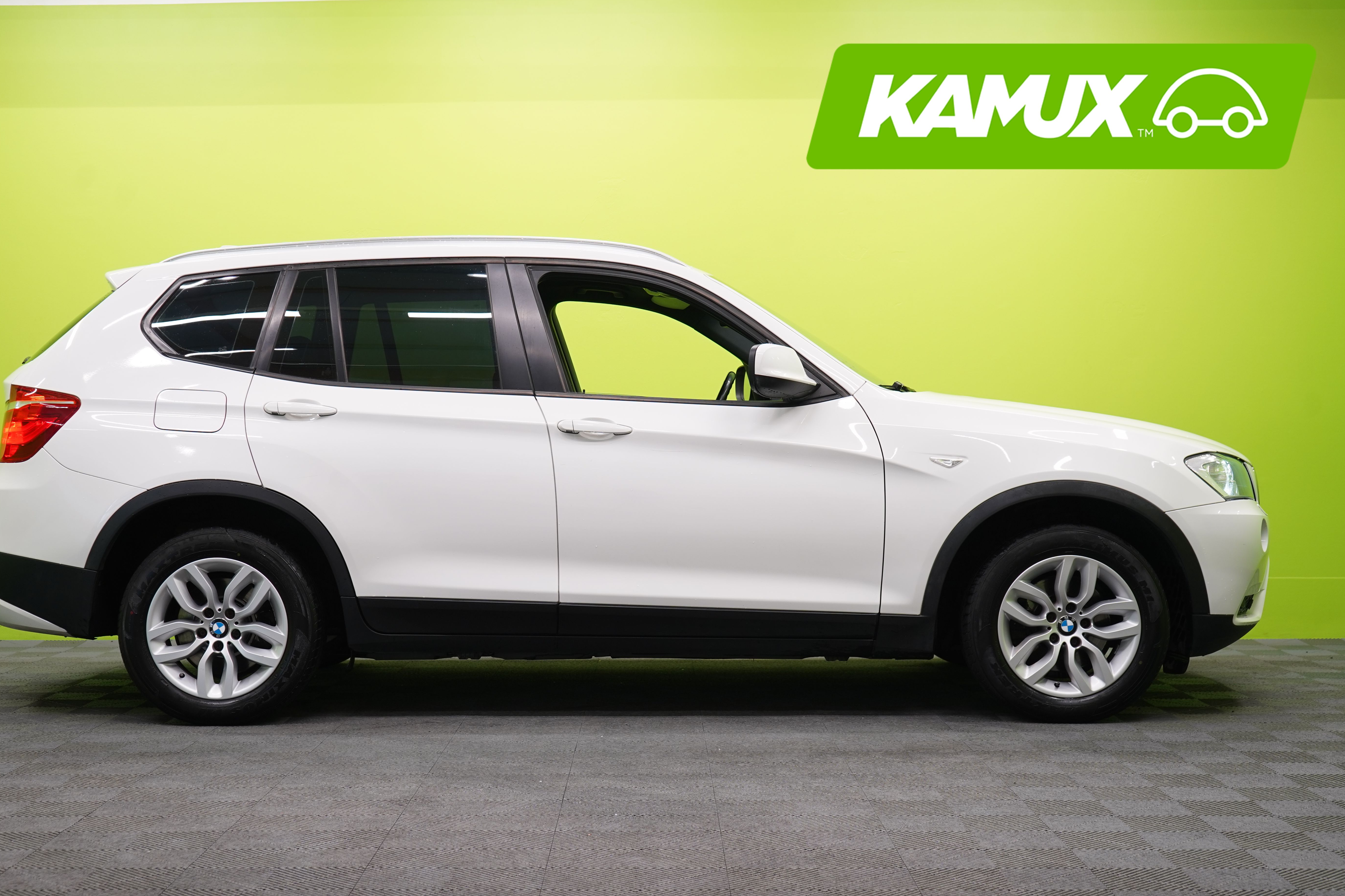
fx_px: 1868
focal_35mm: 50
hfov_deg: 39.6
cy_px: 484
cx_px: 623
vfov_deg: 27.0
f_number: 5
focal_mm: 46
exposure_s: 1/30
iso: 400
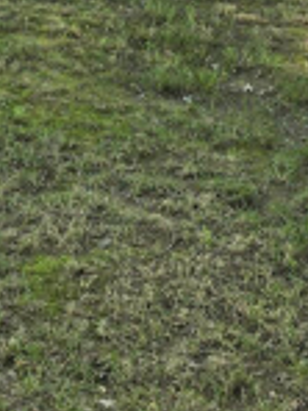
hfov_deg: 13.9
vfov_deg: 17.0
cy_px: -221
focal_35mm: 104
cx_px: -39
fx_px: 1234
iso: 20
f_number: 1.7
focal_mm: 6.3
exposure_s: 1/180
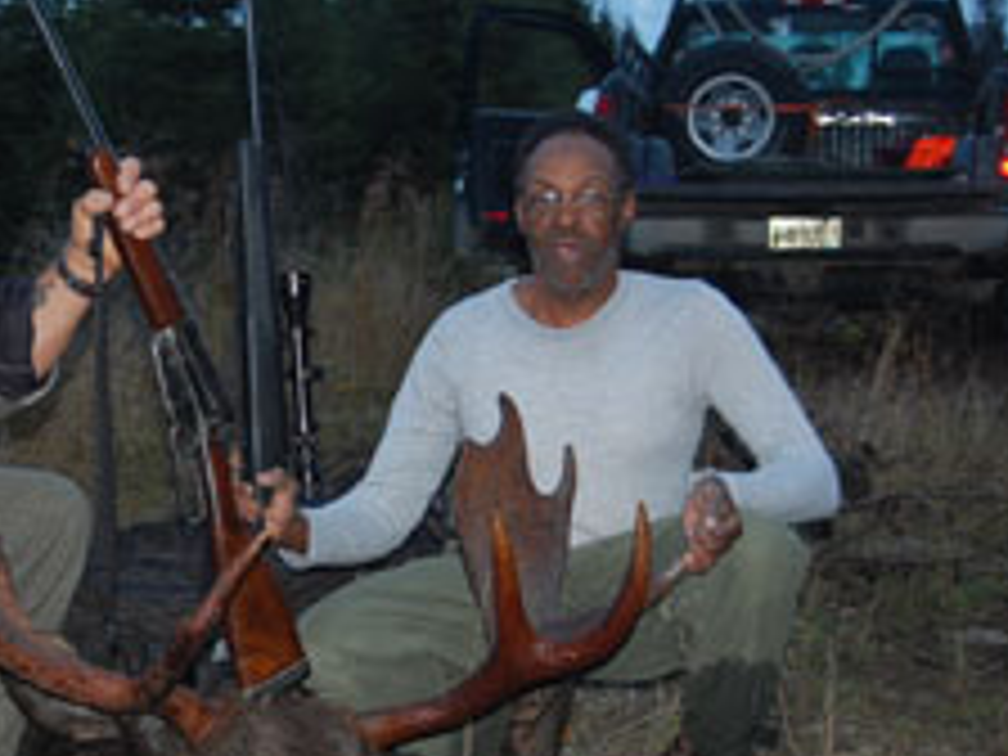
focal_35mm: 103
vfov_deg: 14.4
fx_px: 2999
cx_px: 248
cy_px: 450
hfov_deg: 18.9
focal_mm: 40
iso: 500
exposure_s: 1/60
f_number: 5
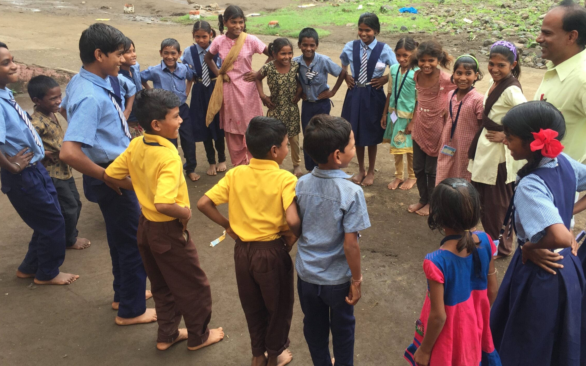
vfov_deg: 36.2
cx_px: 320
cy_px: 163
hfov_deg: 55.2
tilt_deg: -21.3
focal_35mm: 35
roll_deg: -0.5
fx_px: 559
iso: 32
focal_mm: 4.15
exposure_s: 1/321
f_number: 2.2
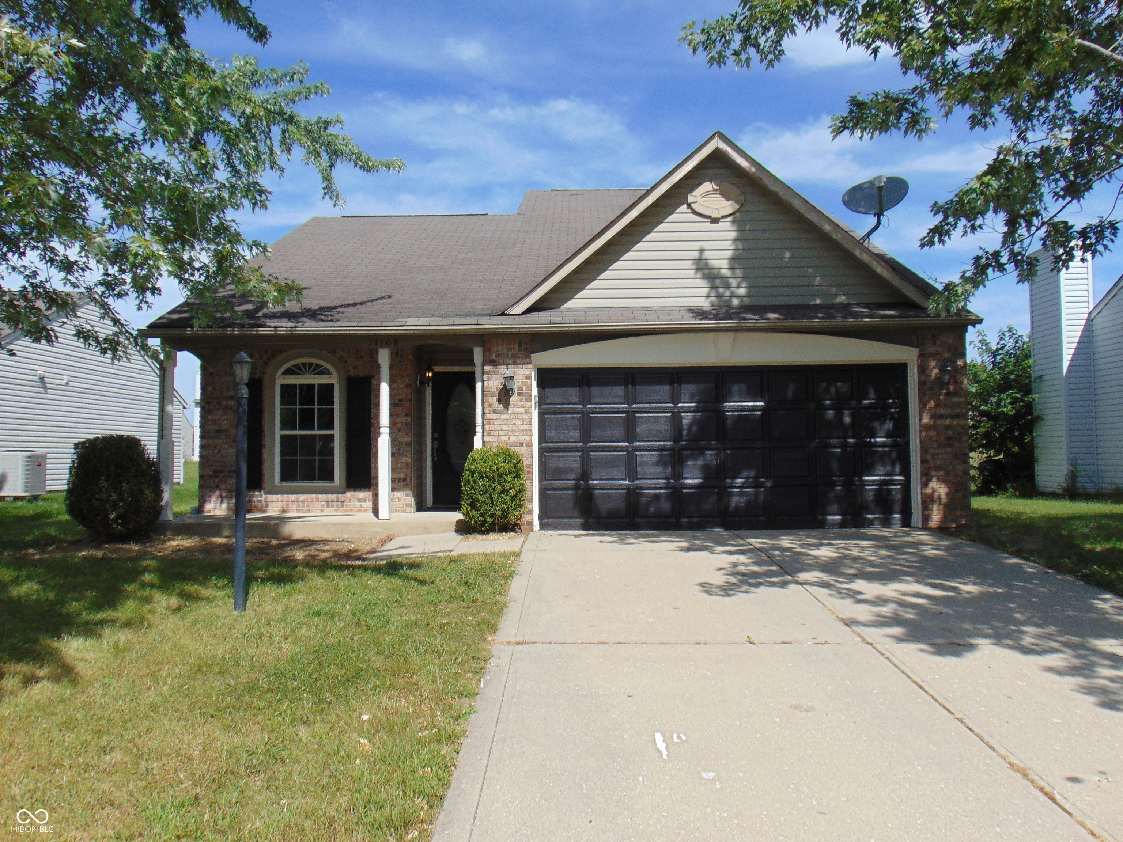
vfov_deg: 54.9
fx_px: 811
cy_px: 421
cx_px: 562
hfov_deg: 69.4
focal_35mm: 25
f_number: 7.7
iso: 80
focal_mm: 4.5
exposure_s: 1/320
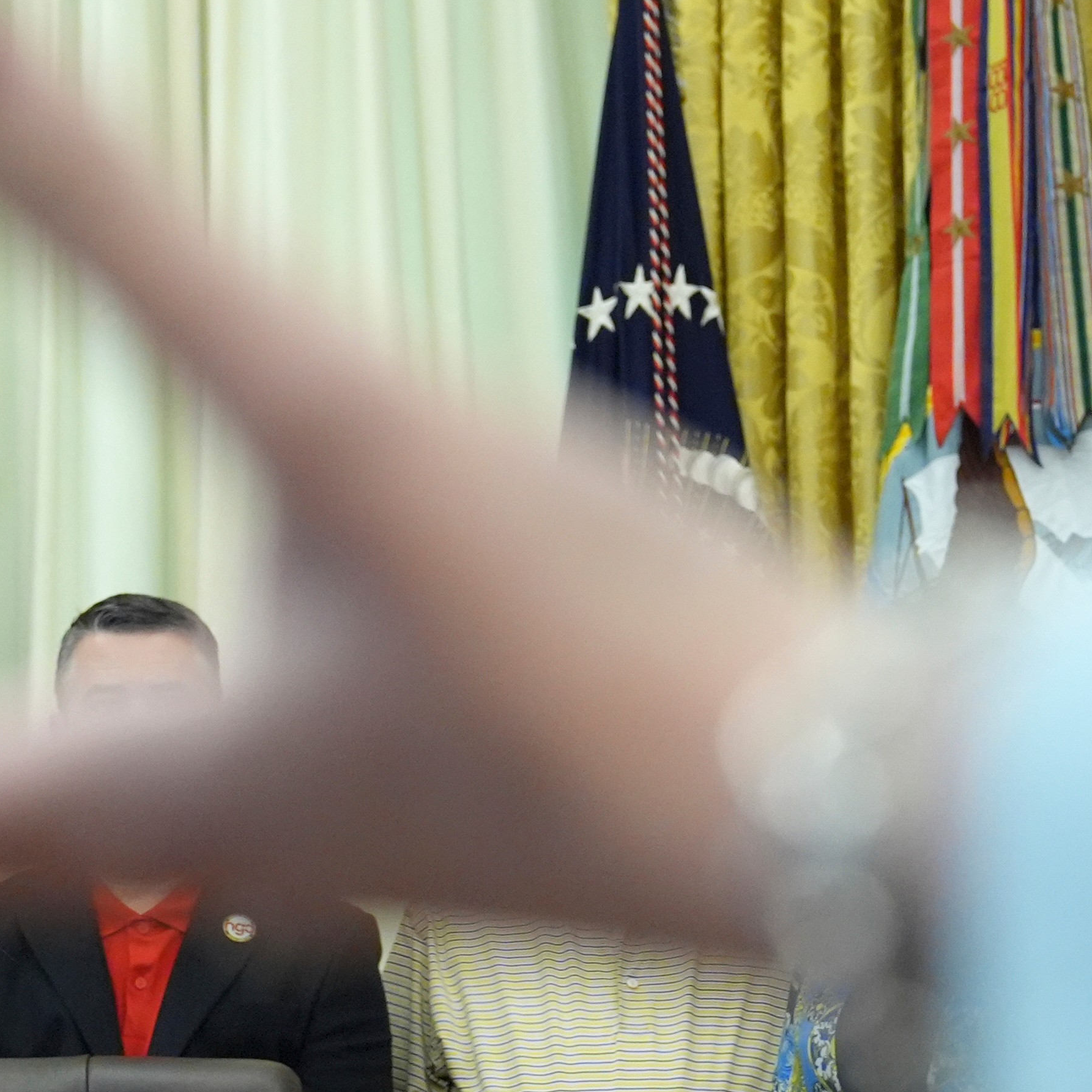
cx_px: 238
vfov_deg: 14.4
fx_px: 4283
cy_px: 904
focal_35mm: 120
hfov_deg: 14.5
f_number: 3.2
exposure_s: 1/320
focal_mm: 42
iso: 3200
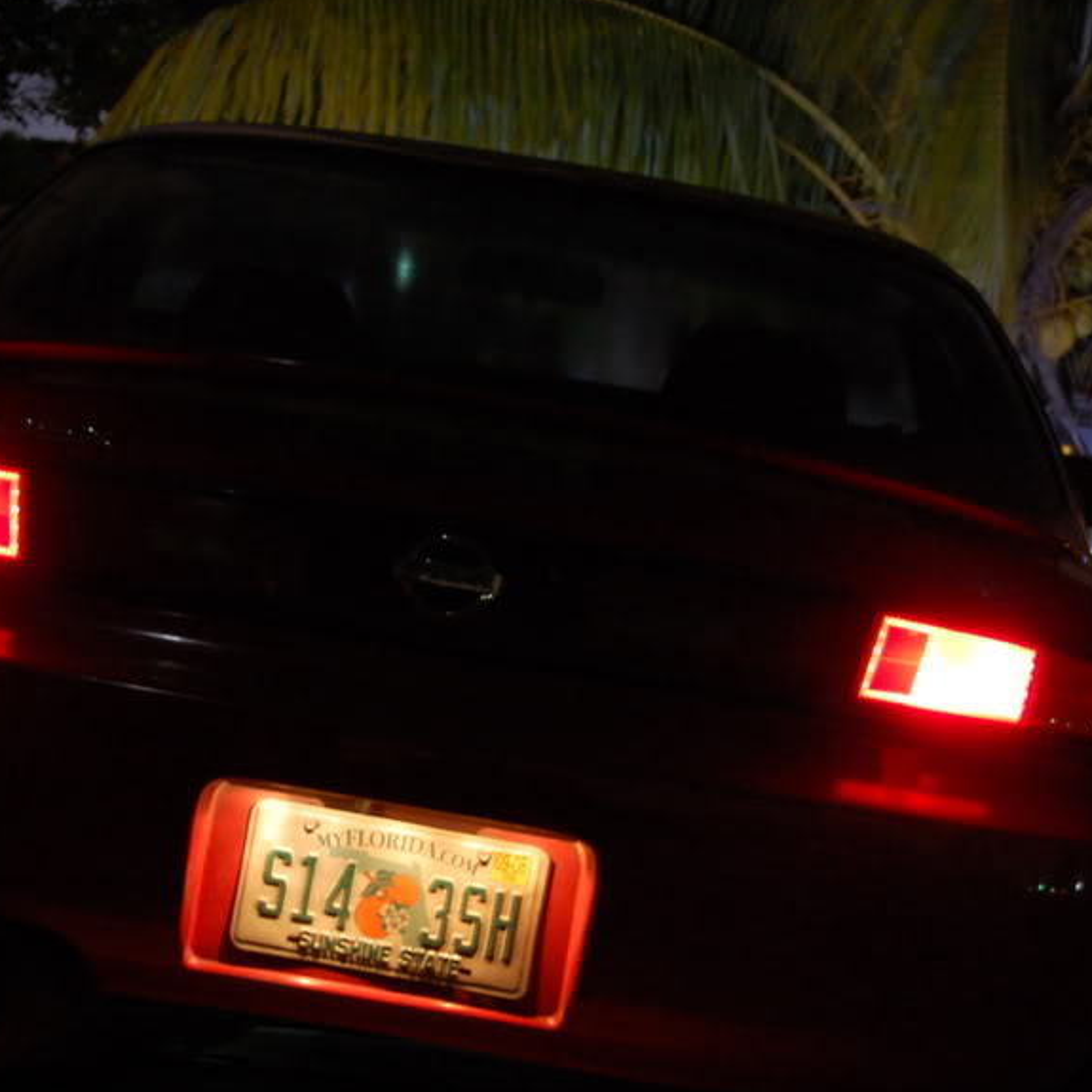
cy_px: 620
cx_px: 401
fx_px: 4211
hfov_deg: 14.8
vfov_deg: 14.8
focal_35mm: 118
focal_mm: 52
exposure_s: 1
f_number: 5.6
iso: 800
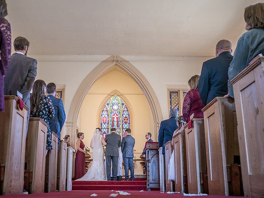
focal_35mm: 40
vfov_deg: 35.9
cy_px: 98
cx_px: 116
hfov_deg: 46.7
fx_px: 305
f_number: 2.8
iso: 2000
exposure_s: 1/100
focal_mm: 35
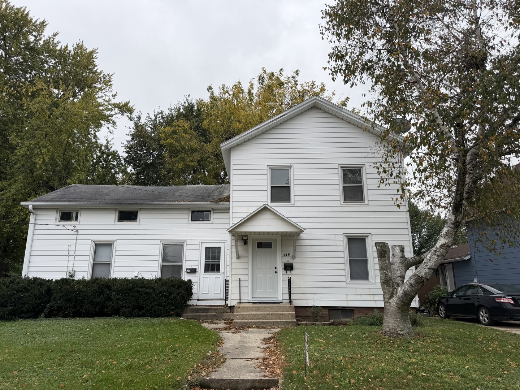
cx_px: 260
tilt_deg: +11.7
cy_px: 195
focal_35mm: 24
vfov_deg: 56.8
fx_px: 361
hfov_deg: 71.6
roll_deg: -1.3
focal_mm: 6.76
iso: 80
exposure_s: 1/3145
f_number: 1.78
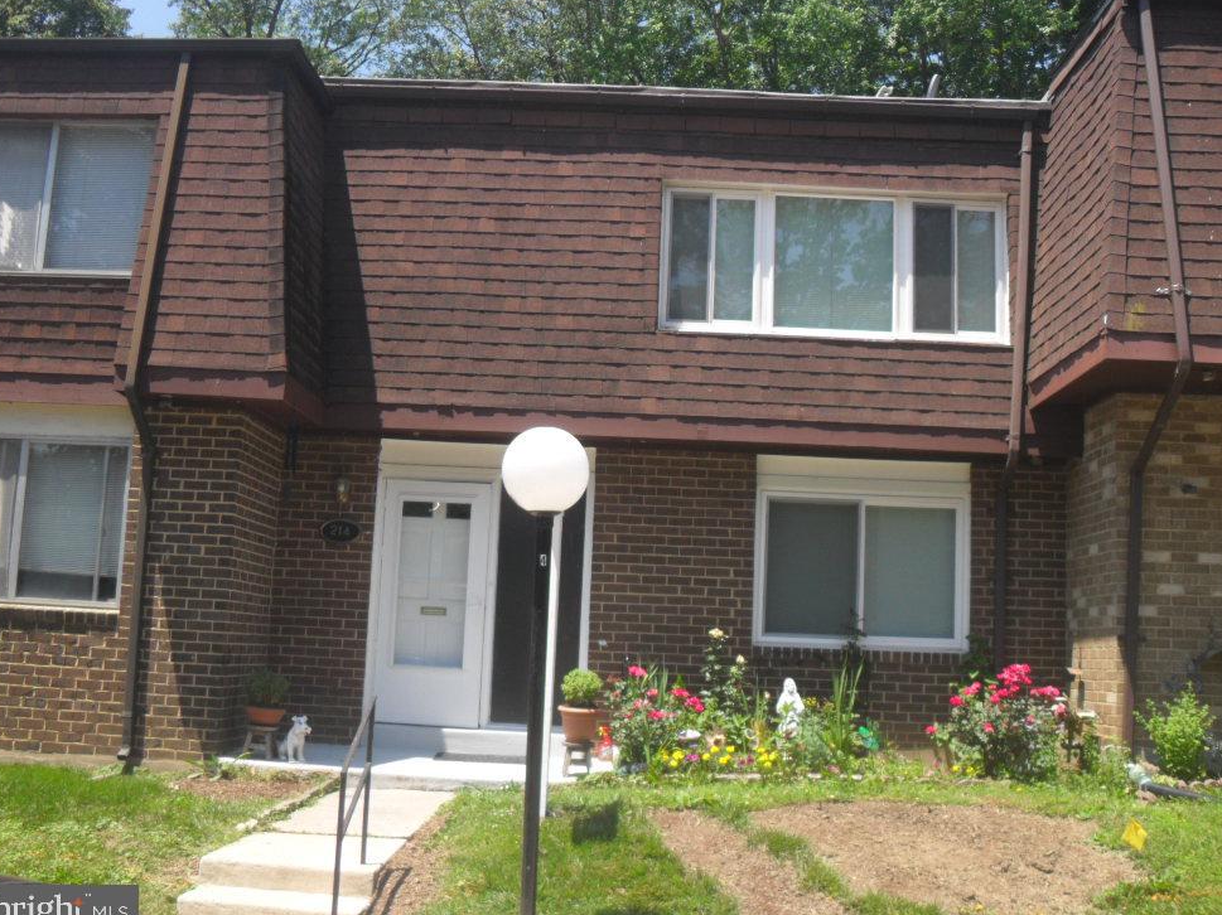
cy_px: 452
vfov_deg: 38.6
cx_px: 627
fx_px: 1306
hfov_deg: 50.1
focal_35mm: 37
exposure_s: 1/90
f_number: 8.9
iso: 100
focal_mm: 6.2
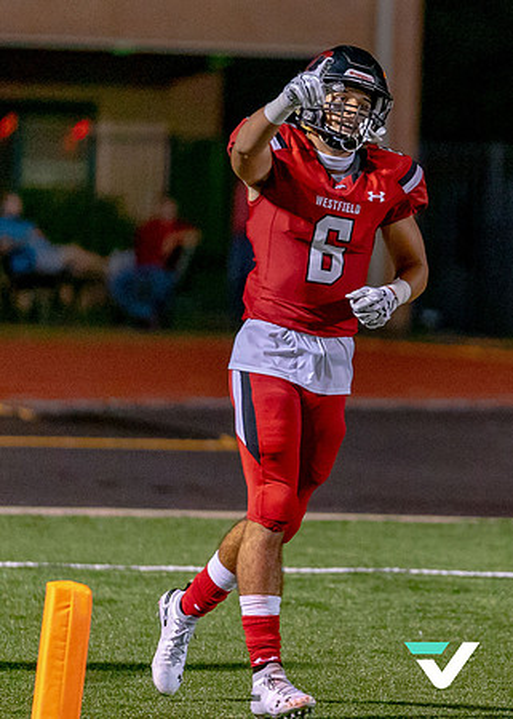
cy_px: 261
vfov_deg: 5.4
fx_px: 7648
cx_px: 409
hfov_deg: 3.8
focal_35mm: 375
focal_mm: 200
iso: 6400
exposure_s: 1/1000
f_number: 2.8
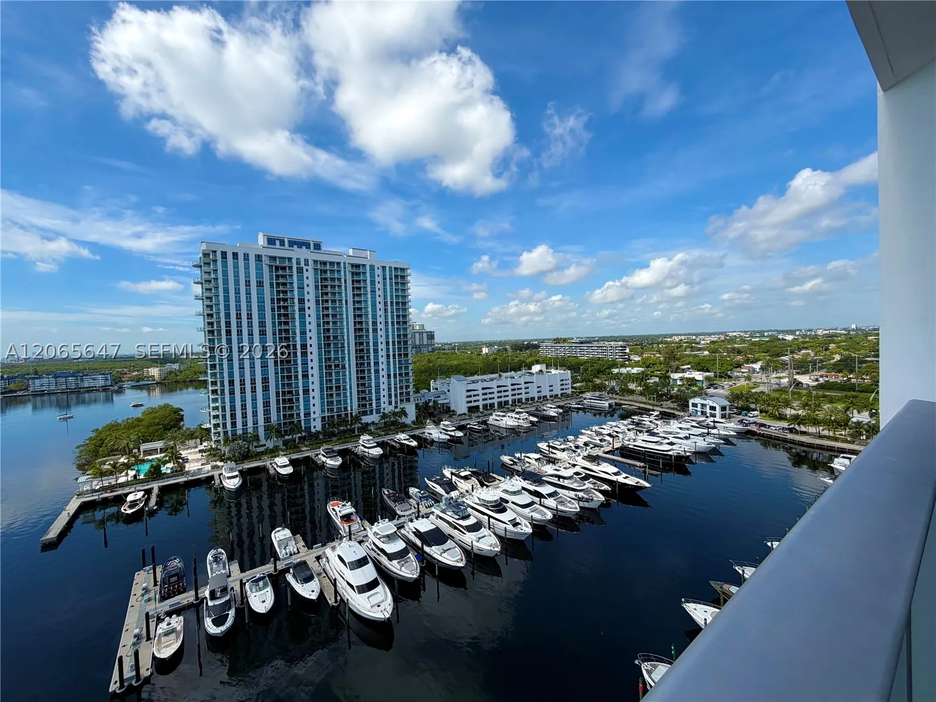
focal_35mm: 14
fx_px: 379
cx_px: 468
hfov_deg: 102.1
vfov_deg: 85.7
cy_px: 351
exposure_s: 1/985
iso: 20
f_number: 2.2
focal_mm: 2.22
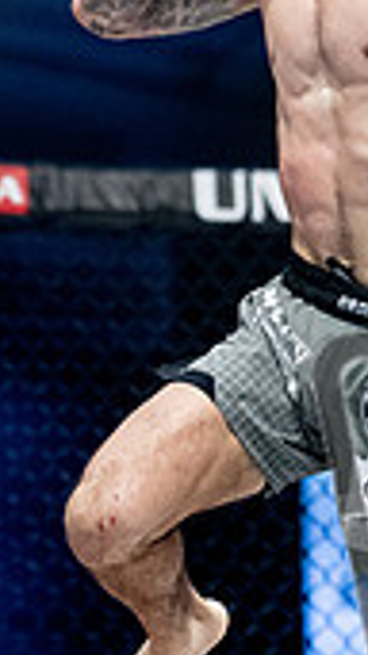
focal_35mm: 249
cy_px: 400
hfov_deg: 4.9
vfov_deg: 8.7
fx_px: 4326
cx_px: 322
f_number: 2
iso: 3200
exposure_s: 1/1250
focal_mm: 70
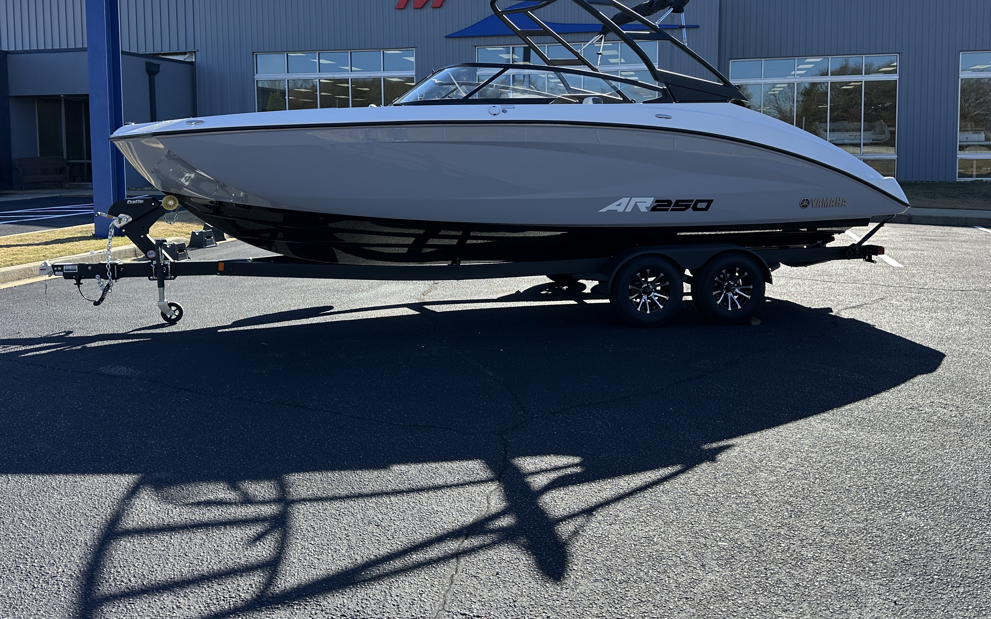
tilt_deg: -3.2
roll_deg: +0.5
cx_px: 521
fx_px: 783
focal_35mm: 29
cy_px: 201
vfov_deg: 42.5
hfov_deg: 64.6
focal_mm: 6.86
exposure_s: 1/2967
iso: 80
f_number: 1.78
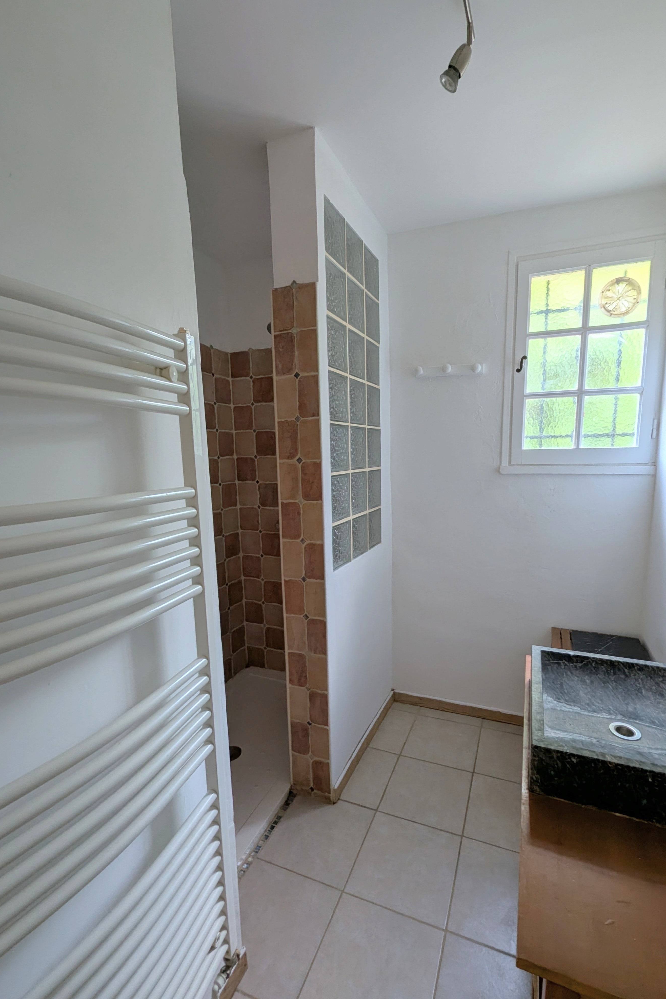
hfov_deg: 81.0
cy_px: 515
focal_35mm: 14
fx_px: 388
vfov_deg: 104.2
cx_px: 368
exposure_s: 1/23.8
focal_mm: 1.95
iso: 343
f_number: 2.2
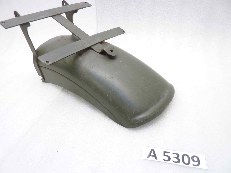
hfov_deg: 69.4
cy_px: 86
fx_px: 167
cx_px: 116
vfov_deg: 54.9
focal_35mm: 25
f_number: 3.3
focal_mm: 4.1
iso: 80
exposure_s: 1/8
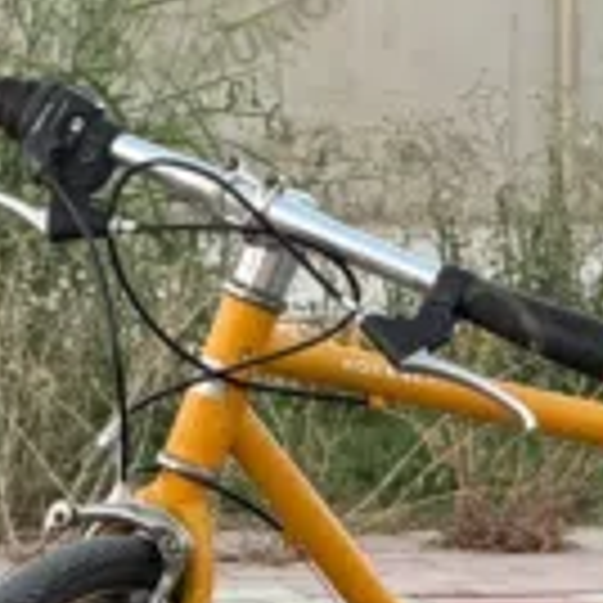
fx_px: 9972
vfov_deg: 3.5
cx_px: 634
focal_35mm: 506
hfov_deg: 3.5
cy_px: 518
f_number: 2.8
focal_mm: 15.66
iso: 160
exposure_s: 1/99
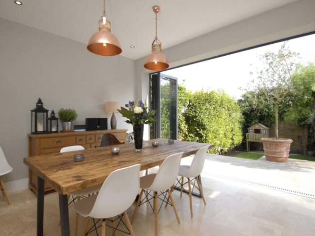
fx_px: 169
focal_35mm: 19
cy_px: 116
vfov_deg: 70.0
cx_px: 144
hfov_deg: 85.8
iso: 500
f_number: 7.1
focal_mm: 11
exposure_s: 1/250
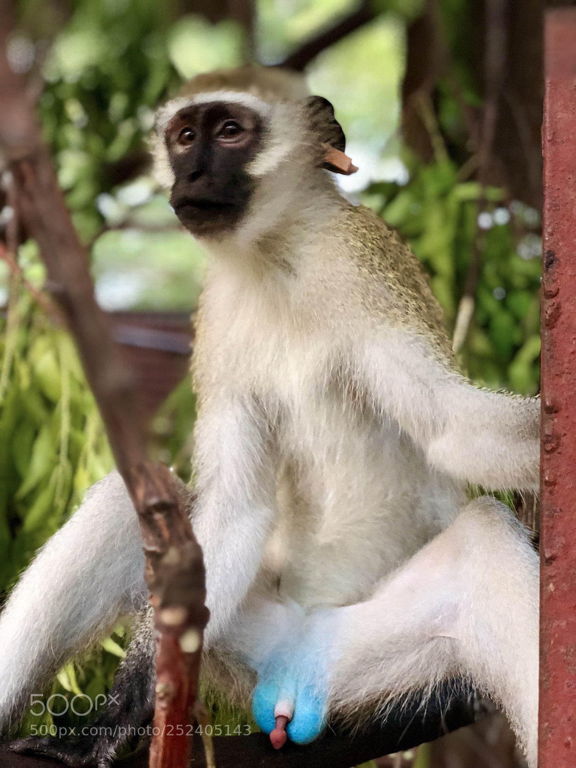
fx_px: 1154
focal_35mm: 52
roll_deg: -3.1
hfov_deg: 28.0
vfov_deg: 36.8
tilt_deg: +13.5
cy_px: 384
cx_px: 288
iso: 160
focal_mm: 6
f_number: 2.4
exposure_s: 1/20
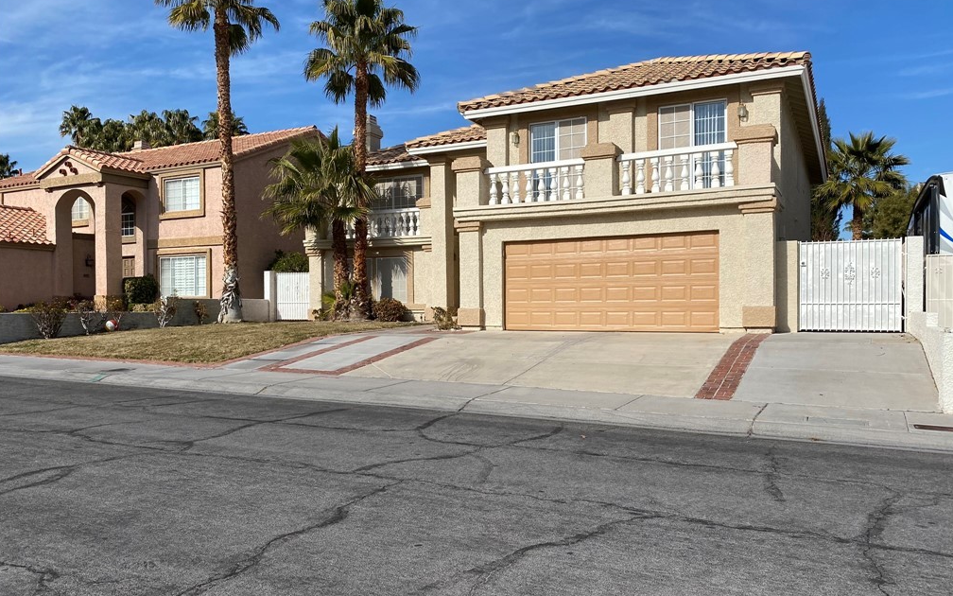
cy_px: 319
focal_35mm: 28
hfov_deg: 66.5
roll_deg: +0.7
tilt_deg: -0.7
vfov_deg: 44.5
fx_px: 727
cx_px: 479
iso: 32
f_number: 1.8
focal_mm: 4.25
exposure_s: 1/4464
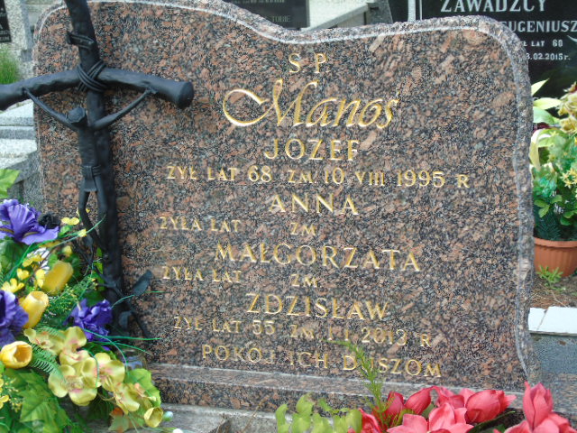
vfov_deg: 18.0
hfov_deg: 23.8
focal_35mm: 82
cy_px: 216
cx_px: 288
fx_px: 1367
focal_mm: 15
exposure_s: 1/250
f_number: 4.1
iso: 80
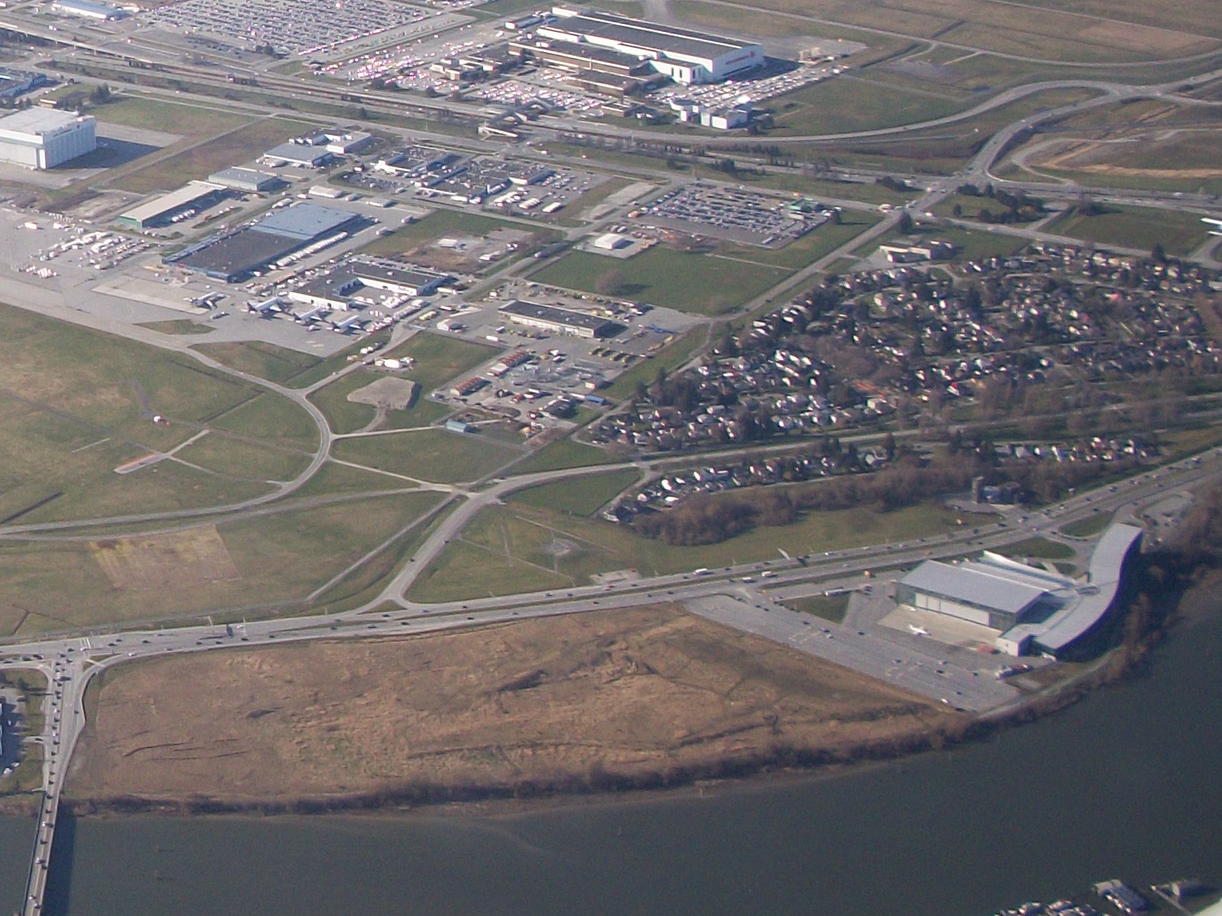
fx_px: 2965
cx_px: -131
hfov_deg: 22.0
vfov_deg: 17.4
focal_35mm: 84
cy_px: 206
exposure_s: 1/320
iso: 80
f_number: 3.1
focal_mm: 6.3
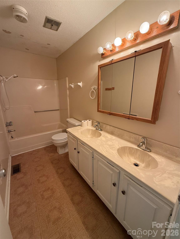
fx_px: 97
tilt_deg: -13.8
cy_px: 120
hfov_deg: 85.7
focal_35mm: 14
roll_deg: -1.1
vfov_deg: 102.1
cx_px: 90
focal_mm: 2.22
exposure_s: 1/60
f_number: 2.2
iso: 320
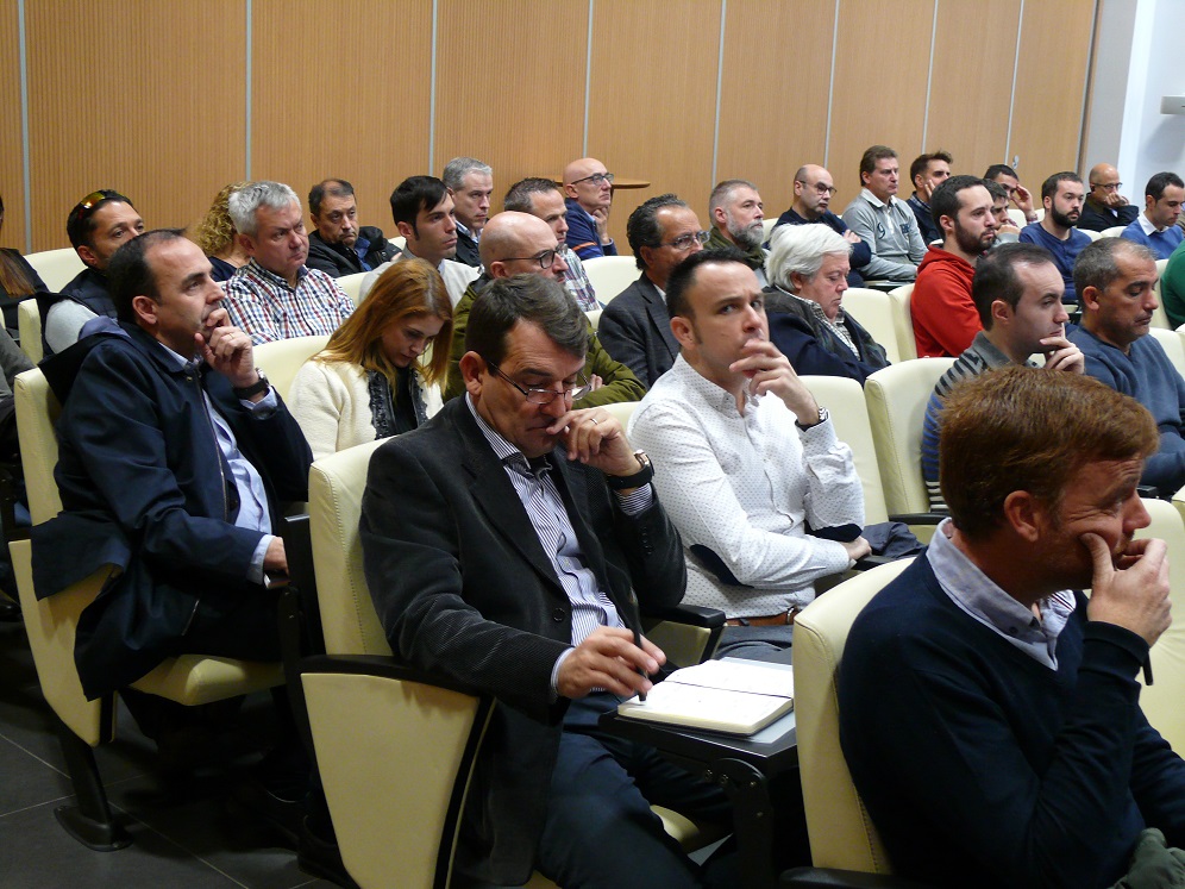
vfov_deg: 29.7
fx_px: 1677
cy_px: 444
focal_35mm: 49
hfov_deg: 38.9
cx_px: 592
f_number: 3.2
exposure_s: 1/15
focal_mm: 10.4
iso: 200
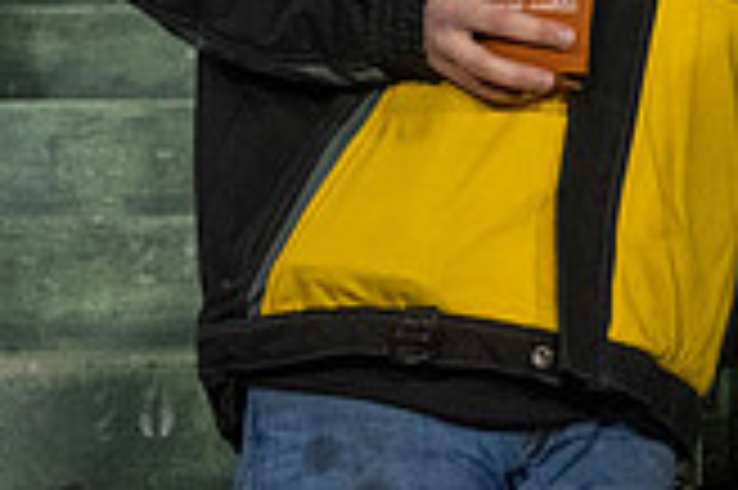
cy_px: -344
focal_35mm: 138
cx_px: 1035
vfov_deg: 9.5
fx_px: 2826
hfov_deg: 14.1
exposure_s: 1/500
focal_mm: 39
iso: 2500
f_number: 4
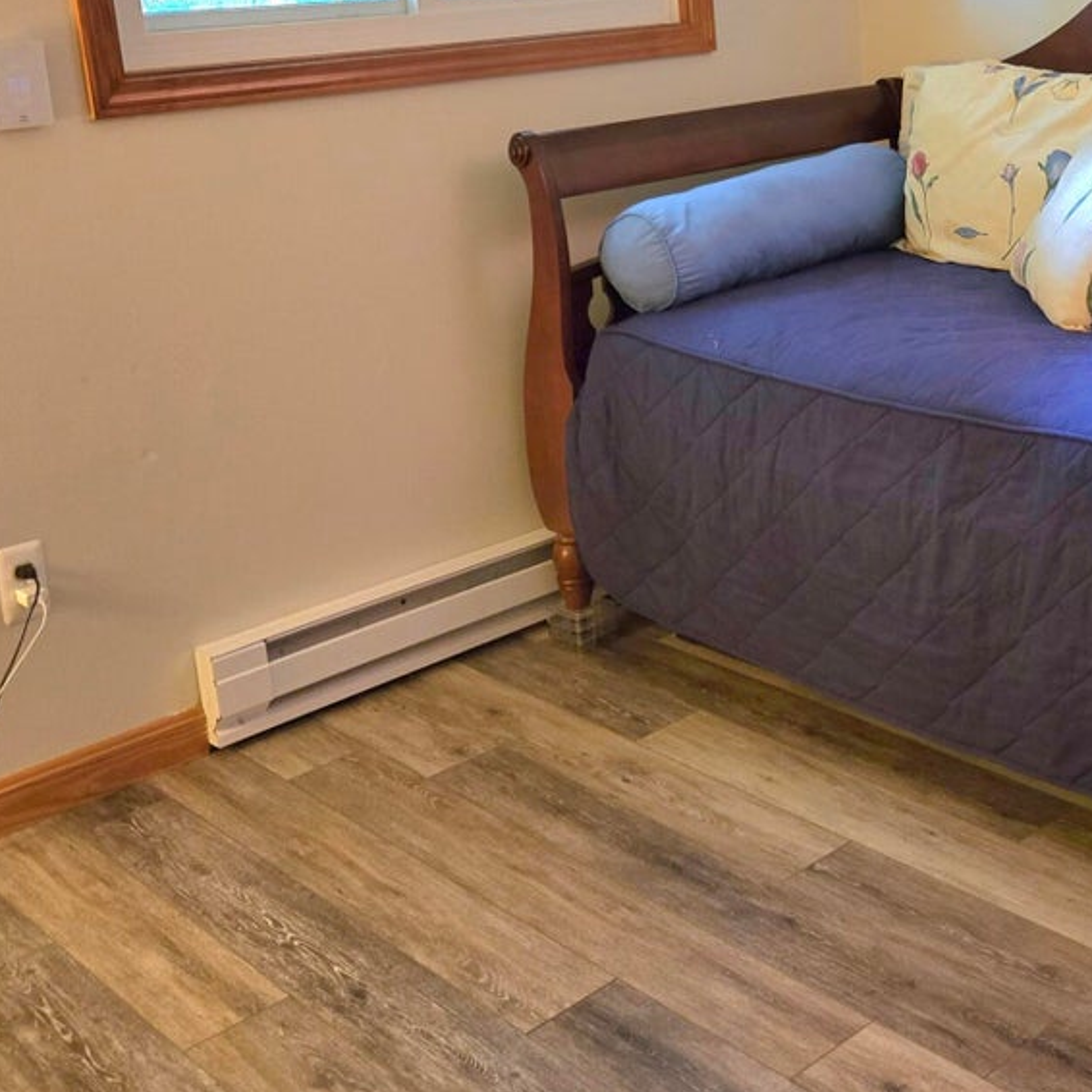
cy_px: 266
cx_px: 935
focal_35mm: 49
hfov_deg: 33.3
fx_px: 1749
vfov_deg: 33.9
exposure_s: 1/60.2
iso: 500
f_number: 1.8
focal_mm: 5.4
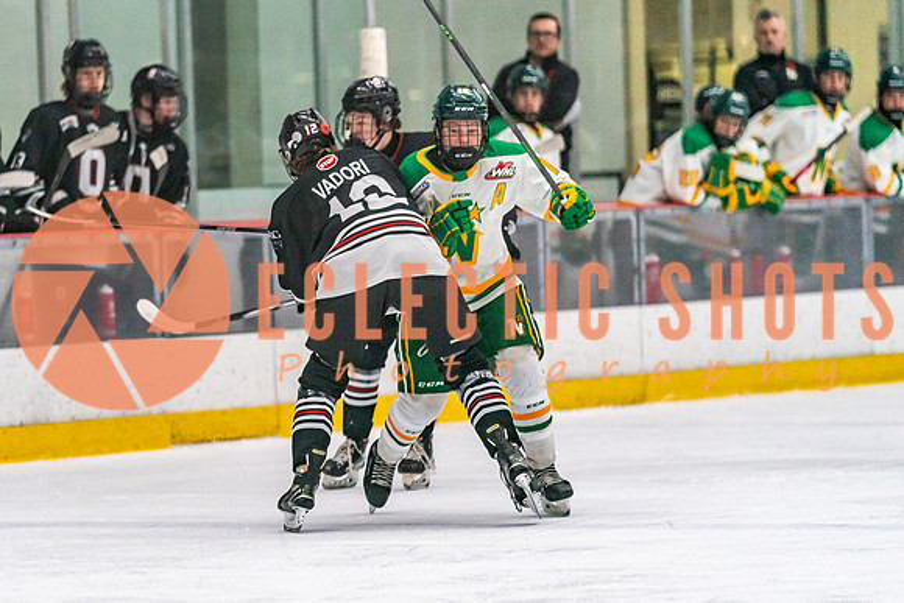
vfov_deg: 4.7
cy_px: 378
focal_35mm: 294
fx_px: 7388
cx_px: 239
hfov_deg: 7.0
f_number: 2.8
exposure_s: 1/1250
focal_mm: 200
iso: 3200
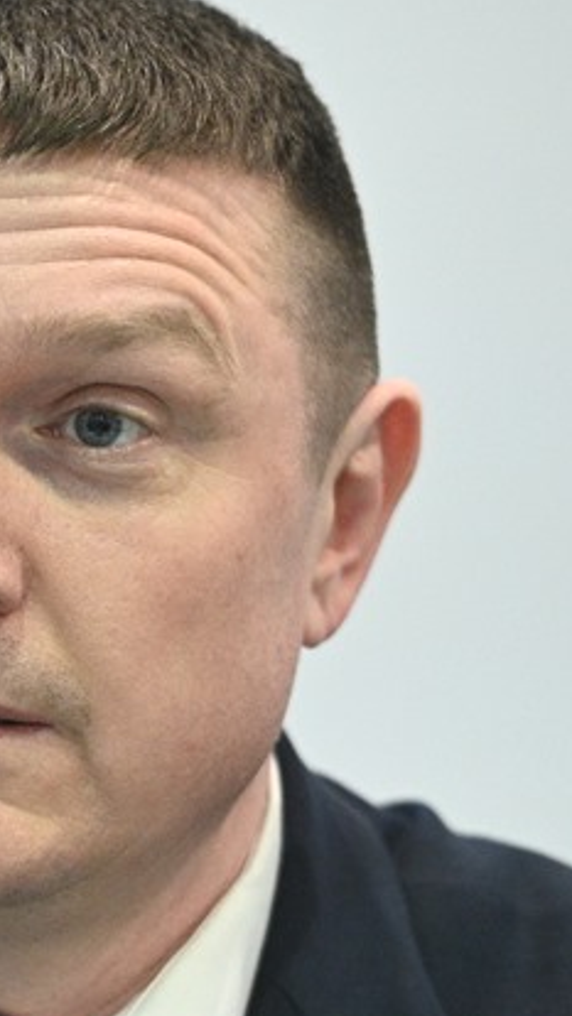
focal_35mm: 479
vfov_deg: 4.5
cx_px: -88
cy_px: 750
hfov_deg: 2.5
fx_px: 12910
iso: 5000
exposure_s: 1/125
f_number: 3.2
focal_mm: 185
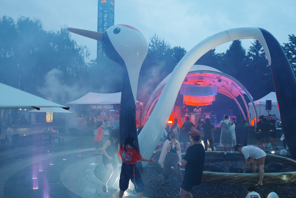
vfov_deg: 37.9
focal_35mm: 35
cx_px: 148
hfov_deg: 54.4
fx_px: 288
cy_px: 99
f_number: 2.8
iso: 640
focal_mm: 18.3
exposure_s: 1/80
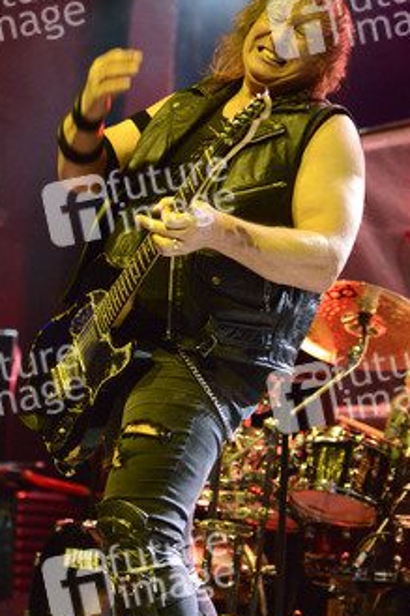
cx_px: 193
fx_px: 1454
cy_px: 296
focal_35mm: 85
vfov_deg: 23.9
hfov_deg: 16.1
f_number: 2.8
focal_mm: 70
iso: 8063
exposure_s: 1/200
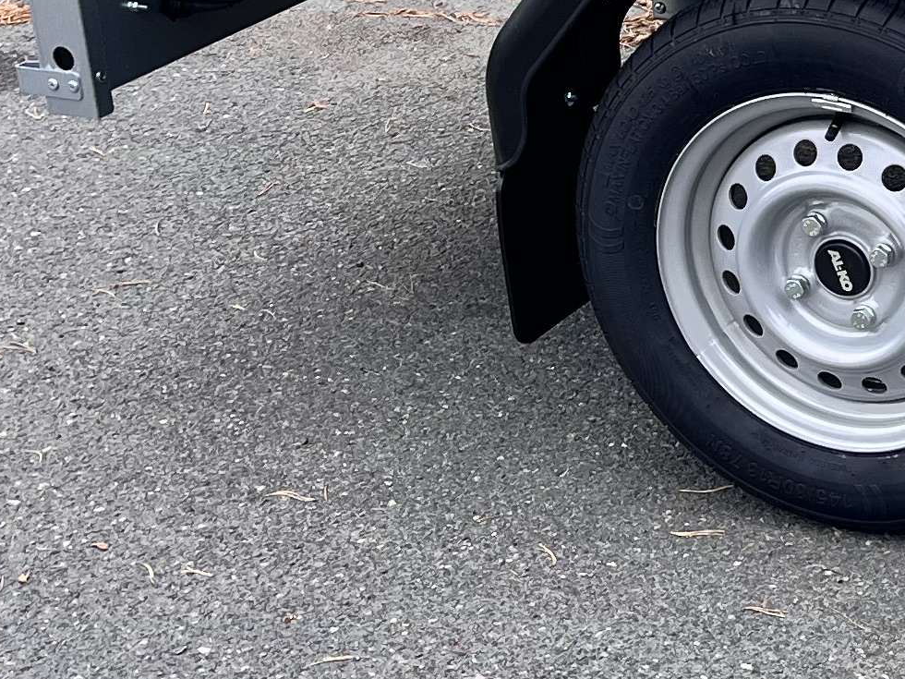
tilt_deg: -23.3
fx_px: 2797
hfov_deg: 16.9
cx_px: 1304
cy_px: 124
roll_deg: +2.0
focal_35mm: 107
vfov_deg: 13.8
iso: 50
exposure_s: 1/951
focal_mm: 5.1
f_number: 1.6
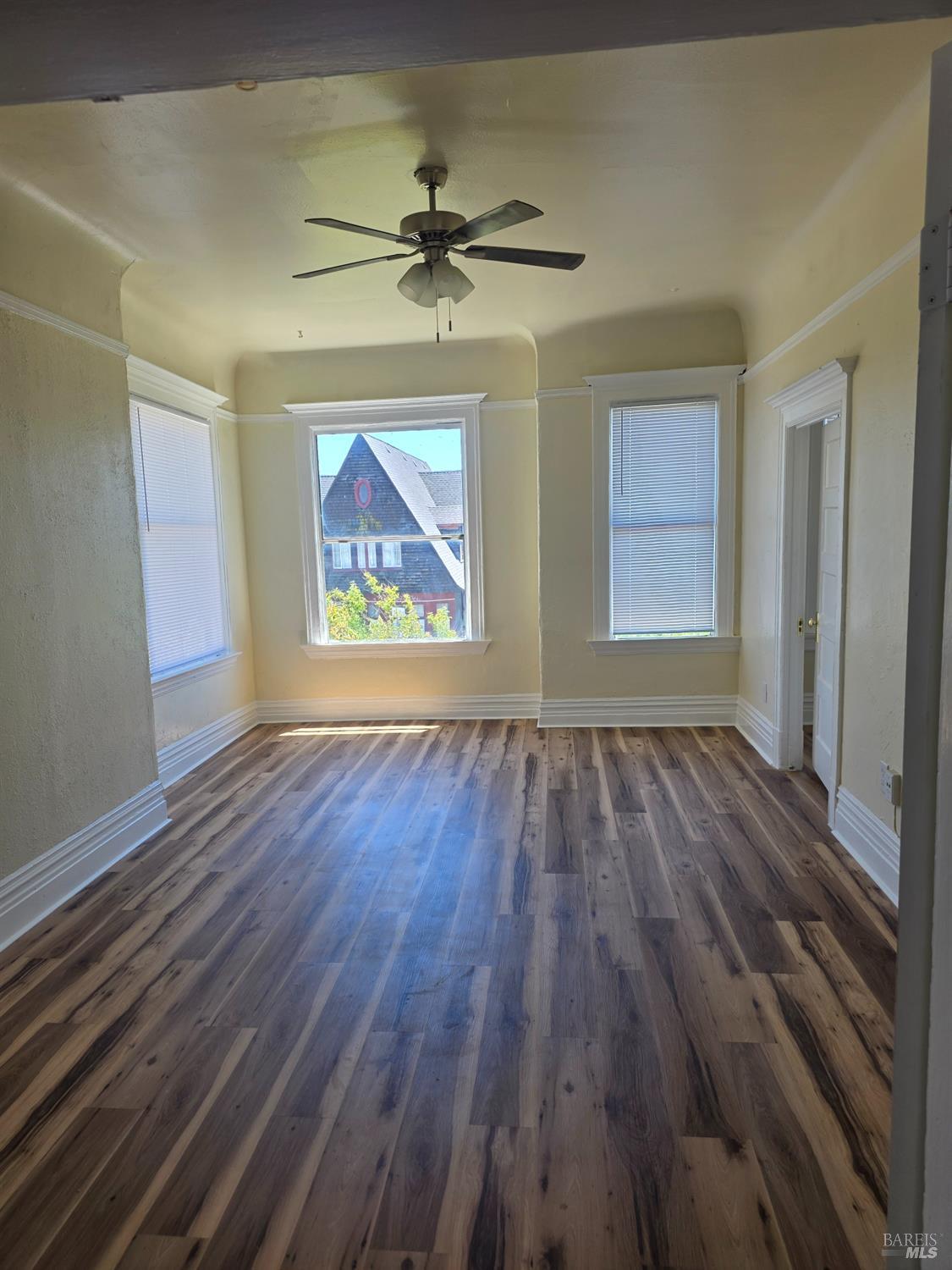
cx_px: 476
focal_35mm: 23
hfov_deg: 58.9
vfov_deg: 73.9
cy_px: 635
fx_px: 843
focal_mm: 6.3
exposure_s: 1/180
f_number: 1.7
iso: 32
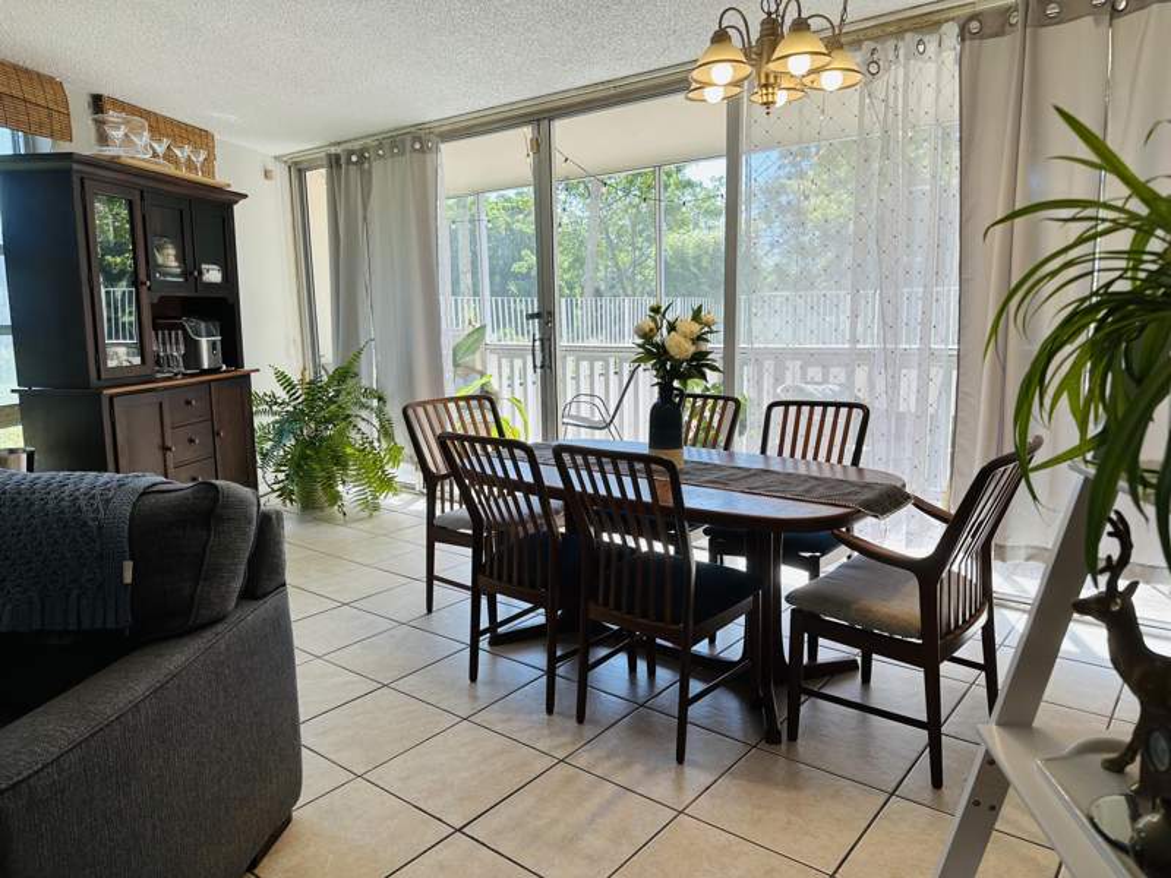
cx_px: 586
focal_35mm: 24
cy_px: 439
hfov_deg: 71.6
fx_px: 812
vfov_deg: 56.8
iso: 80
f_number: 1.78
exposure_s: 1/380
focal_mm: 6.86
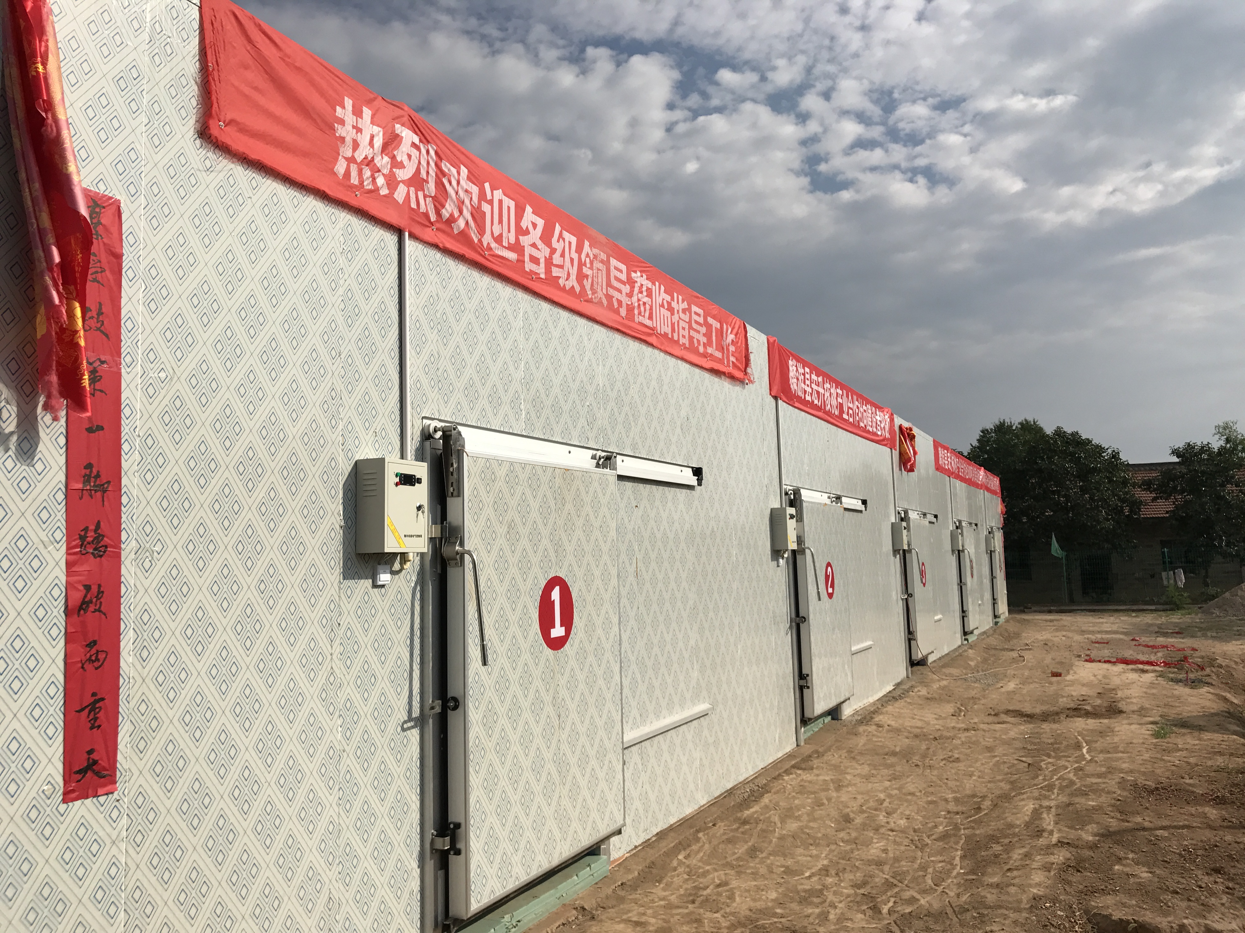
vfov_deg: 49.7
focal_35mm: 28
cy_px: 466
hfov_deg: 63.4
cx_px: 622
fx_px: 1007
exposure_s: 1/5319
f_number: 1.8
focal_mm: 3.99
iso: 20
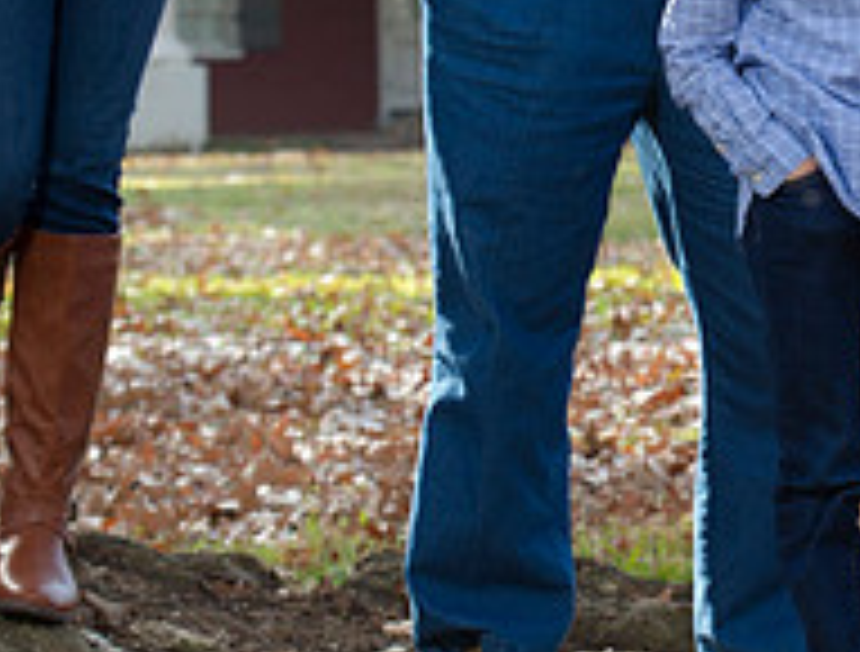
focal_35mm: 322
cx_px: 868
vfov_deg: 4.6
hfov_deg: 6.1
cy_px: 0
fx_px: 8035
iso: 160
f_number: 6.3
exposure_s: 1/100
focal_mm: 90
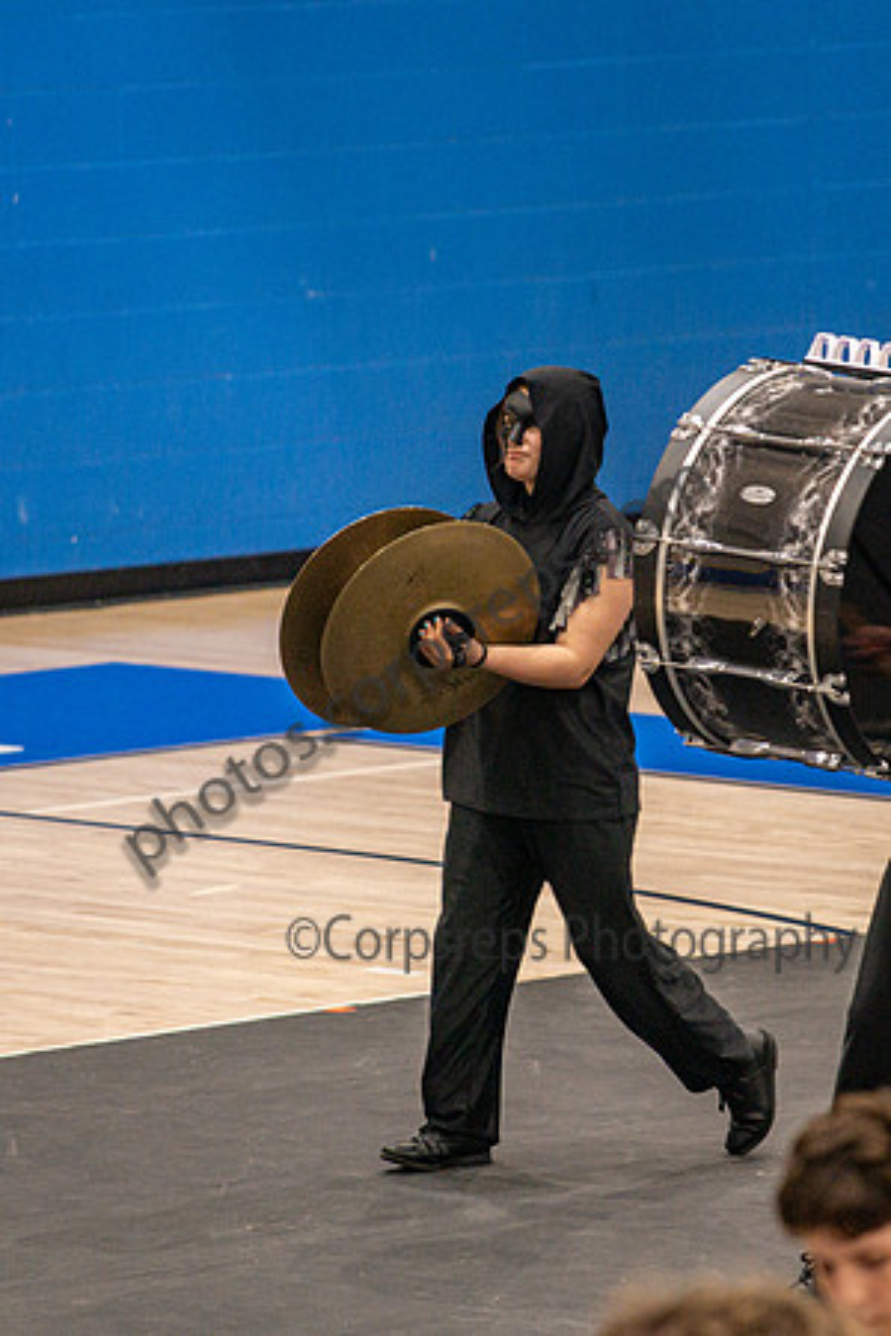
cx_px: 622
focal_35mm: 349
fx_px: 12974
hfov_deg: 3.9
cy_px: 569
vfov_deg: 5.9
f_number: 4
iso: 2800
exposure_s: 1/500
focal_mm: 200
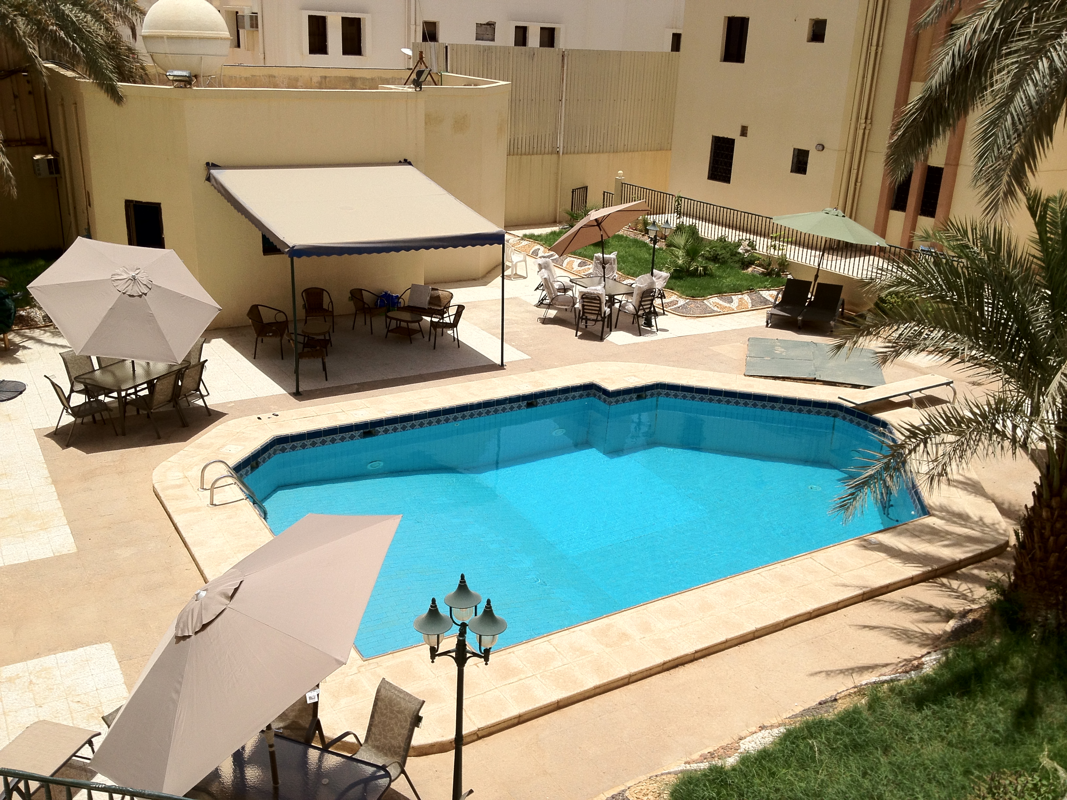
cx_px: 534
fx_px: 1079
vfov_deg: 40.7
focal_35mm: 35
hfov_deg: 52.6
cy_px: 400
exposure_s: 1/3067
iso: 64
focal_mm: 4.28
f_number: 2.4
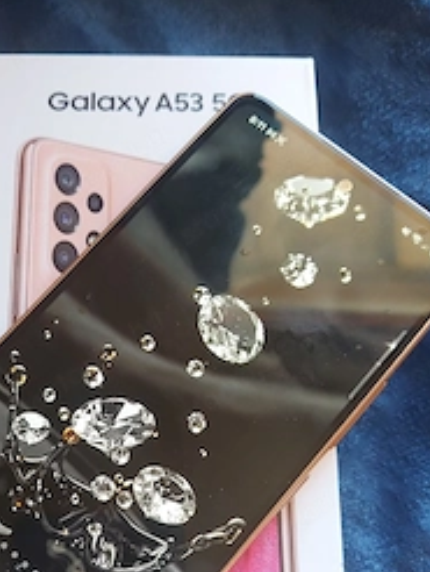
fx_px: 645
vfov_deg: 46.8
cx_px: 142
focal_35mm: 39
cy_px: 395
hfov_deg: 36.5
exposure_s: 1/50
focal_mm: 5.23
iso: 50
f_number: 1.8
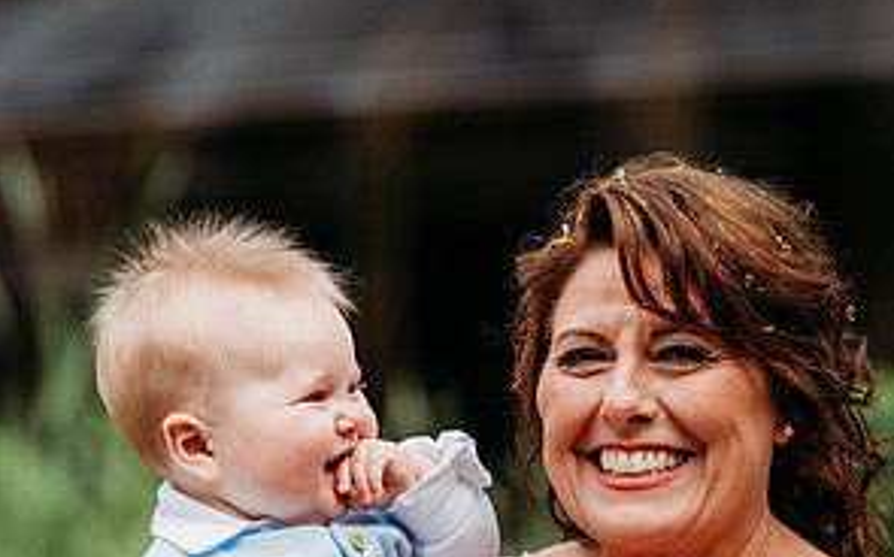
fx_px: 3214
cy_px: 663
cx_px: 447
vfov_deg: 9.8
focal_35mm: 132
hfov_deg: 15.8
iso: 100
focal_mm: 85
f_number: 2.5
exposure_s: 1/2500
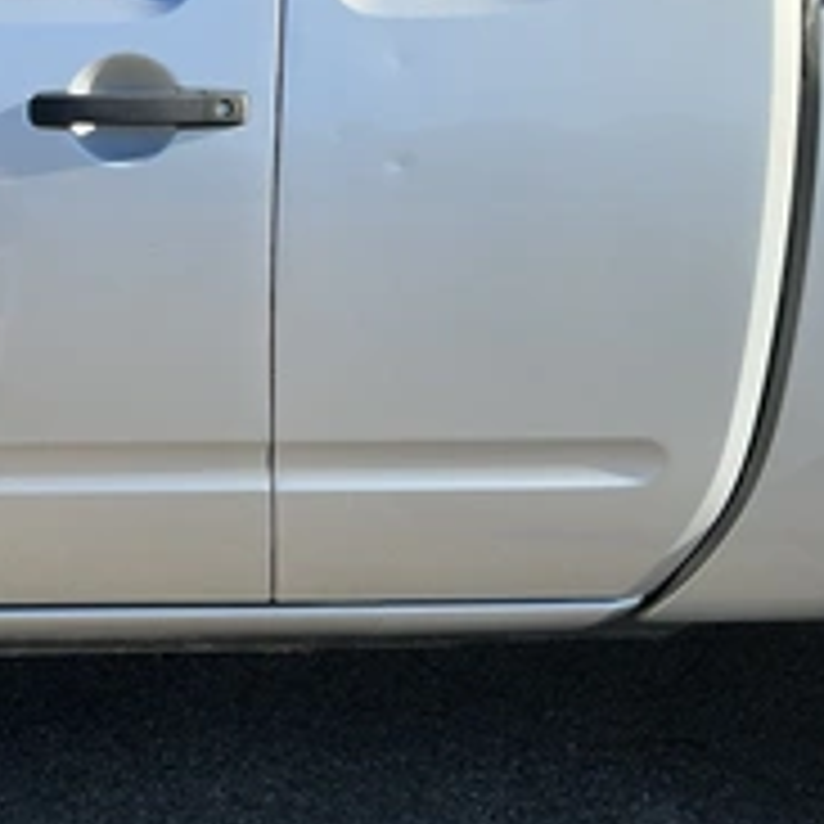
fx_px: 1454
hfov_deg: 29.4
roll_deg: -1.9
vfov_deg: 31.5
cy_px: 302
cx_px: -14
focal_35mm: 54
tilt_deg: -8.6
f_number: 1.8
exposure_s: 1/792
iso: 25
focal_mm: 3
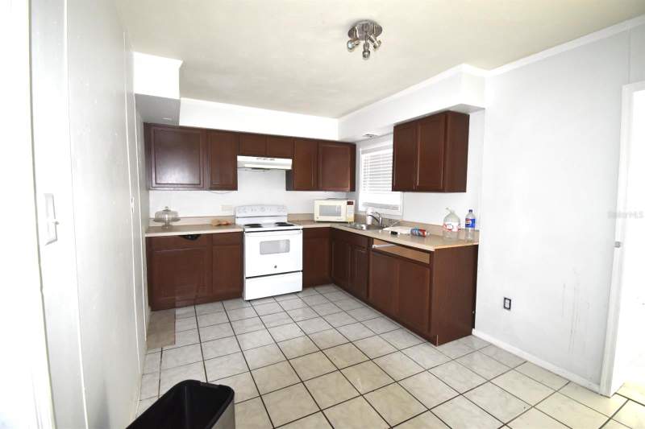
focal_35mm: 15
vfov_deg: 77.3
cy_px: 214
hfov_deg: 100.4
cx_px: 322
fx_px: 269
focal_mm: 10
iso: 800
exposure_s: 1/60
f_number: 4.5
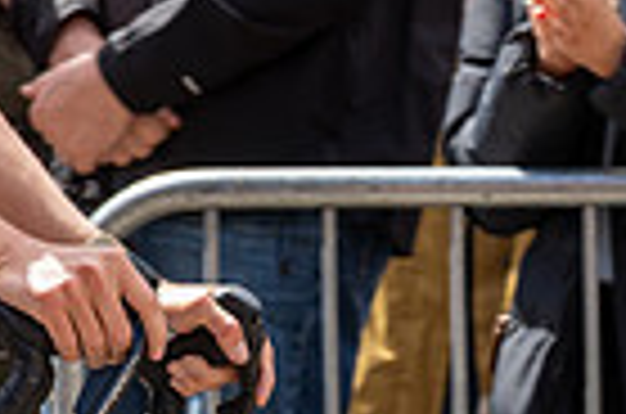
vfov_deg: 4.6
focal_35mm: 293
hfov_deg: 6.8
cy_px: -331
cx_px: -612
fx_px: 5083
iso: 500
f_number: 5
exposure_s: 1/1000
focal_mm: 70
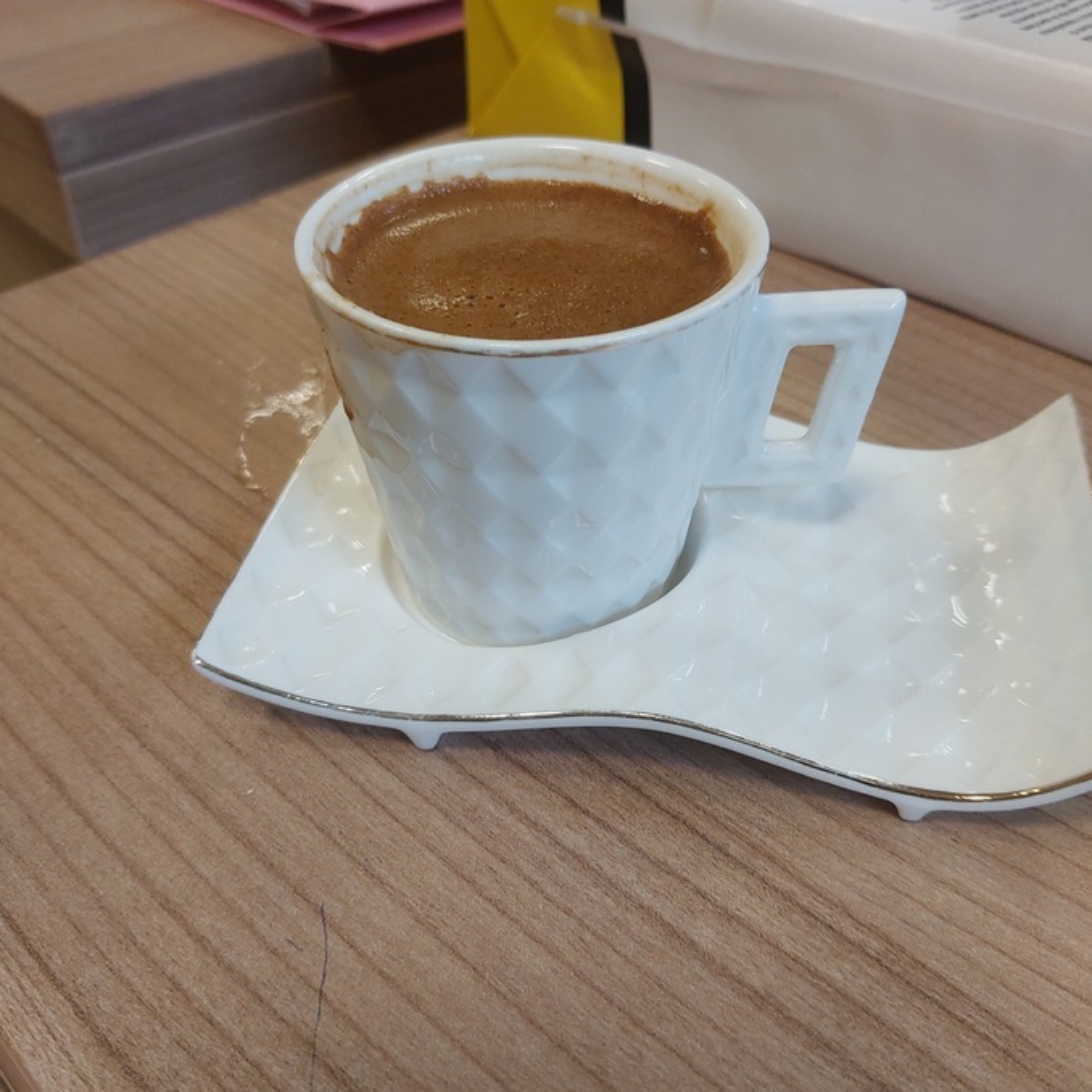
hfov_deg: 46.0
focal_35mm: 36
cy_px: 549
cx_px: 541
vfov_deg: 46.0
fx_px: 1285
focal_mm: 4.6
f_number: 1.8
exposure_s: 1/100
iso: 160
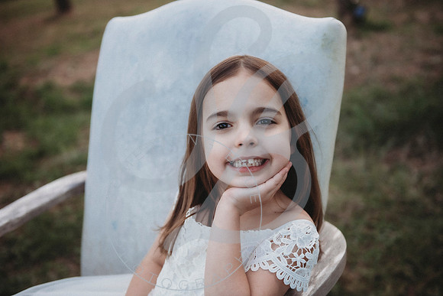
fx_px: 542
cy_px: 148
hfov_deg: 44.5
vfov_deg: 30.5
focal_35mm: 44
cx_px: 222
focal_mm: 44
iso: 100
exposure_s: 1/200
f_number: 2.8
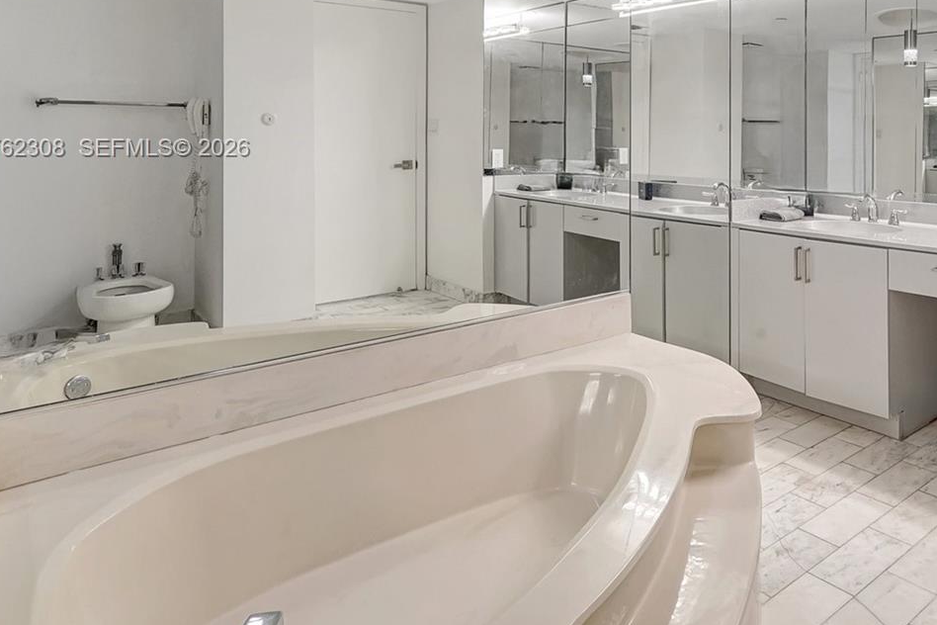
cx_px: 732
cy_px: 150
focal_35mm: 28
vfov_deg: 44.9
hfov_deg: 61.1
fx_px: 725
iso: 640
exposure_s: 1/4
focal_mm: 16.5
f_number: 14
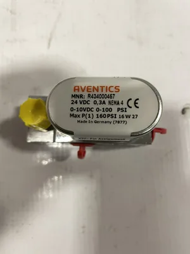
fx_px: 190
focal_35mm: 26
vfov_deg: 67.3
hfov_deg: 53.1
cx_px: 95
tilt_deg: -81.8
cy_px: 127
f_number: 1.6
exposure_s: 1/60
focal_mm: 4.2
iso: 200
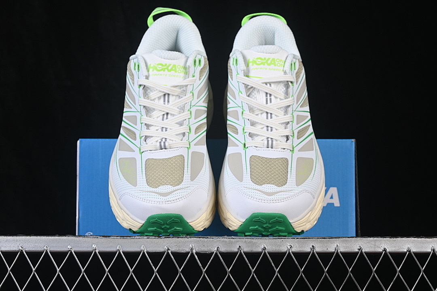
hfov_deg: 27.0
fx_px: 910
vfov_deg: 18.2
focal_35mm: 75
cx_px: 218
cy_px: 146
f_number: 8
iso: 160
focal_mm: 50
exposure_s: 1/80
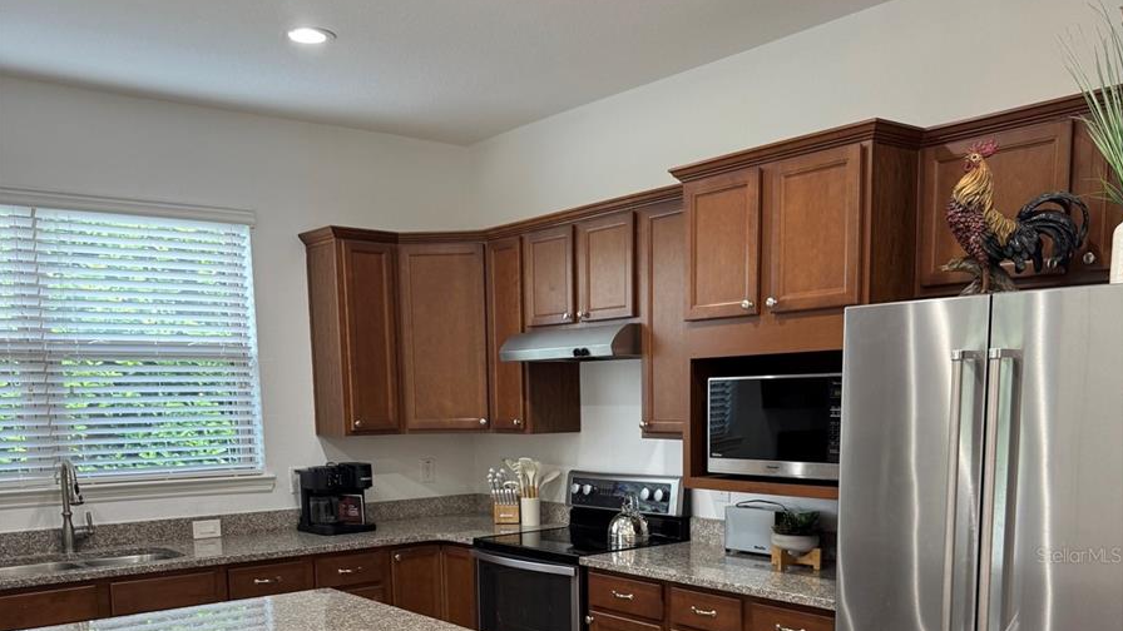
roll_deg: +1.2
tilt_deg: -5.6
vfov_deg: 32.2
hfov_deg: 56.6
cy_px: 555
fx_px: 1042
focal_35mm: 35
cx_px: 562
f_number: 1.78
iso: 125
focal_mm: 6.76
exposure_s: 1/60
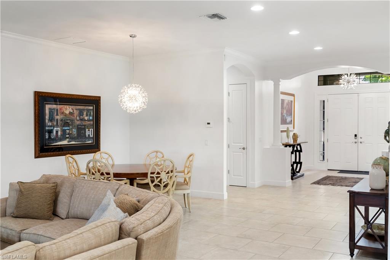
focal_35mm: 35
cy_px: 130
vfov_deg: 37.9
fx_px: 379
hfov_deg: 54.4
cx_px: 195
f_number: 5.6
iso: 1600
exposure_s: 1/30
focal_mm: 35
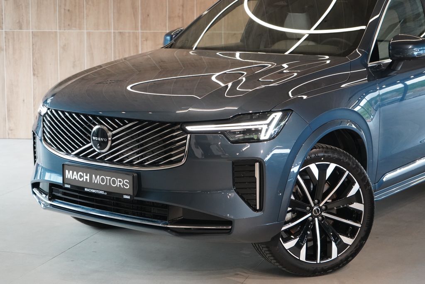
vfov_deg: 19.5
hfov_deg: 28.8
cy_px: 142
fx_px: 826
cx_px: 212
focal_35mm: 70
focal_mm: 70
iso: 6400
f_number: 5.6
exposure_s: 1/160
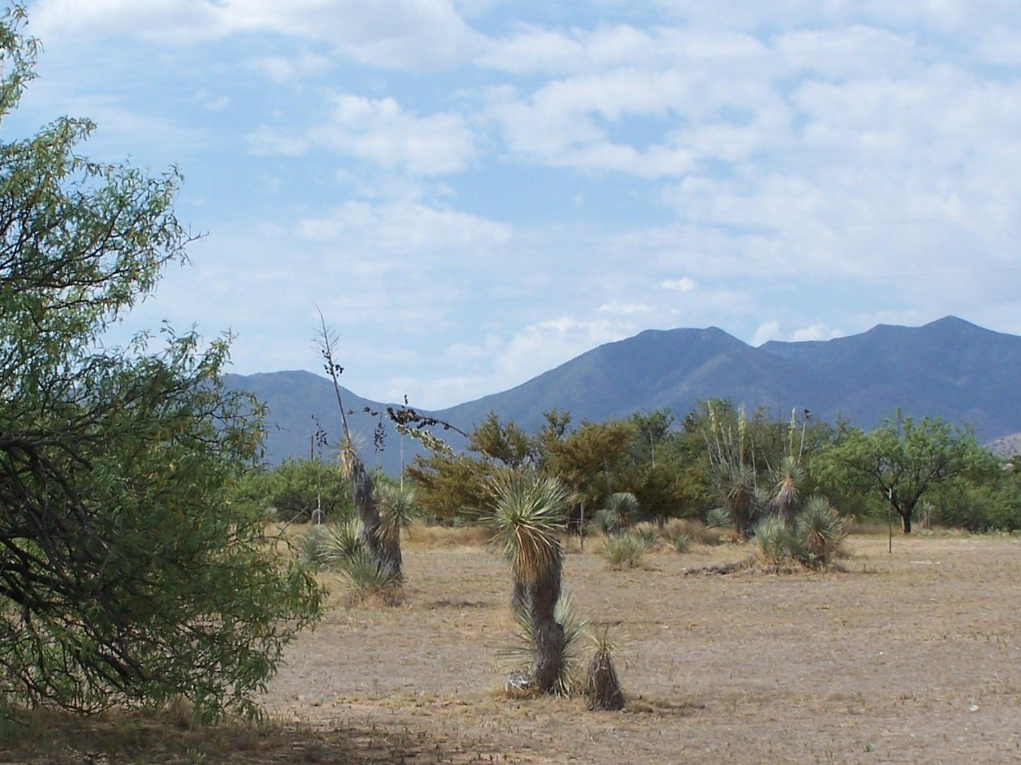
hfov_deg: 19.6
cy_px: 510
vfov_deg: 14.8
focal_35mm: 100
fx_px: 2949
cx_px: 374
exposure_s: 1/350
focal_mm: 11.5
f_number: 6.3
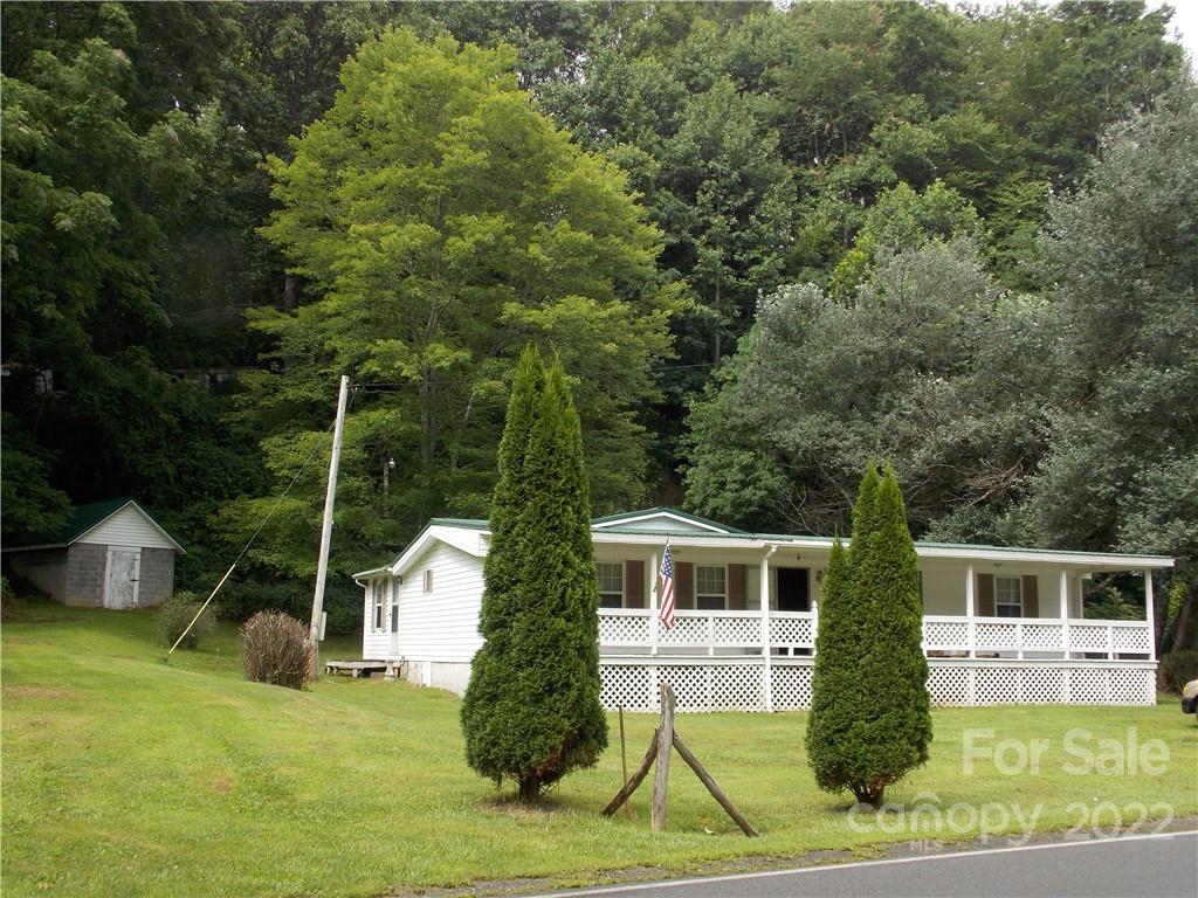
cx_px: 599
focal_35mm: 37
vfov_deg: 38.7
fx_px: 1281
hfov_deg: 50.1
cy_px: 449
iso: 80
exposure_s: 1/320
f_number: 3.5
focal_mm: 6.6
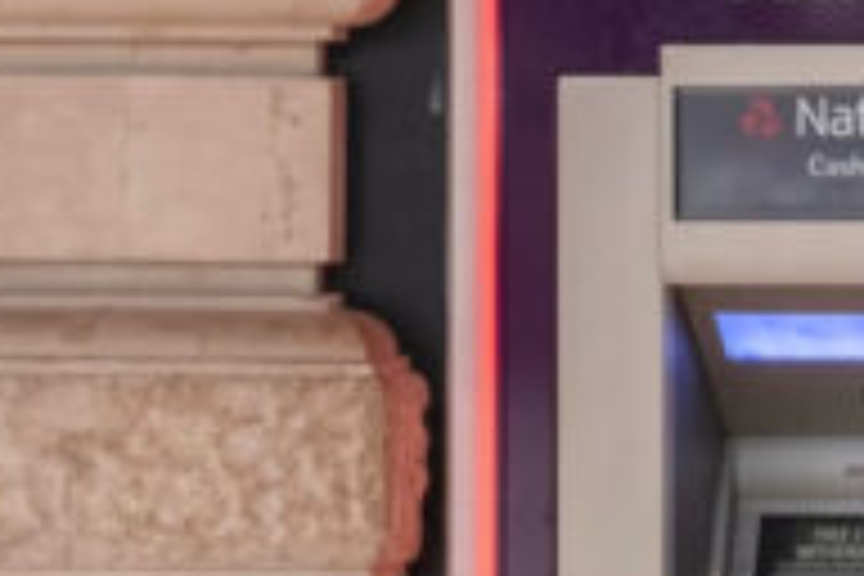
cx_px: 1696
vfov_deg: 9.7
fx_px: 3360
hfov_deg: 12.9
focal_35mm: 140
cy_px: 610
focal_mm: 35
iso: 1600
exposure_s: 1/100
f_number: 8
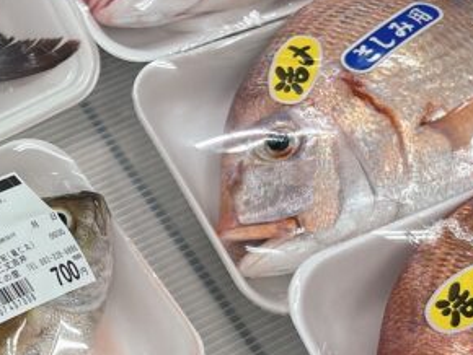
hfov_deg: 21.7
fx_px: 1176
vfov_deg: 17.1
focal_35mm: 86
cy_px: 277
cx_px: -26
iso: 100
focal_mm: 5.96
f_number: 1.6
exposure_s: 1/120
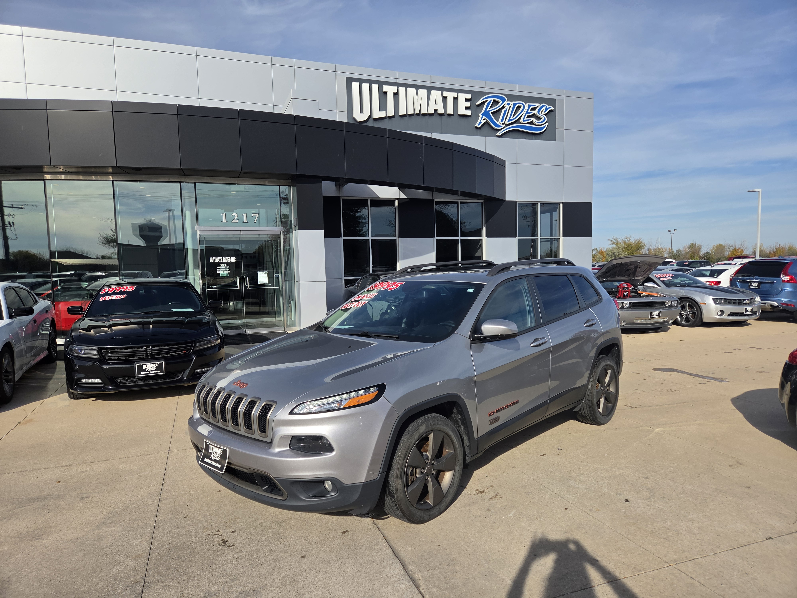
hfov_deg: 73.9
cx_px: 398
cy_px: 299
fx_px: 530
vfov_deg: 58.9
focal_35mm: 23
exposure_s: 1/5127
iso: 80
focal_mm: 5.4
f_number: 1.8
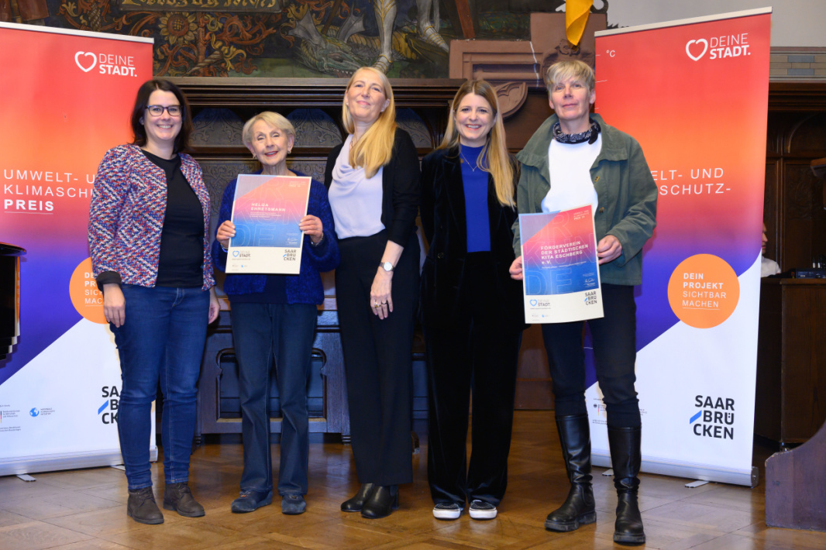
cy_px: 289
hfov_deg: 43.6
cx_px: 368
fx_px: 1032
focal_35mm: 45
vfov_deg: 29.8
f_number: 5.6
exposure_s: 1/60
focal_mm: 40
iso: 2500
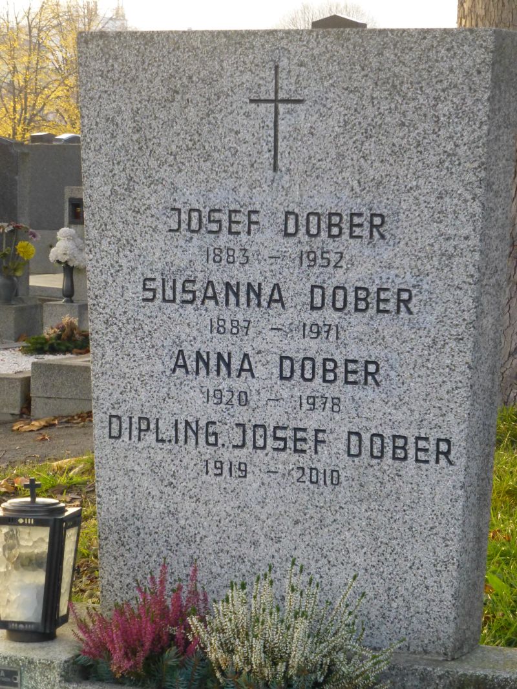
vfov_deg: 17.1
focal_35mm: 115
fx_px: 2291
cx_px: 258
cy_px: 344
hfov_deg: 12.9
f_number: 5.3
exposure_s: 1/250
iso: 800
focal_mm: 20.6
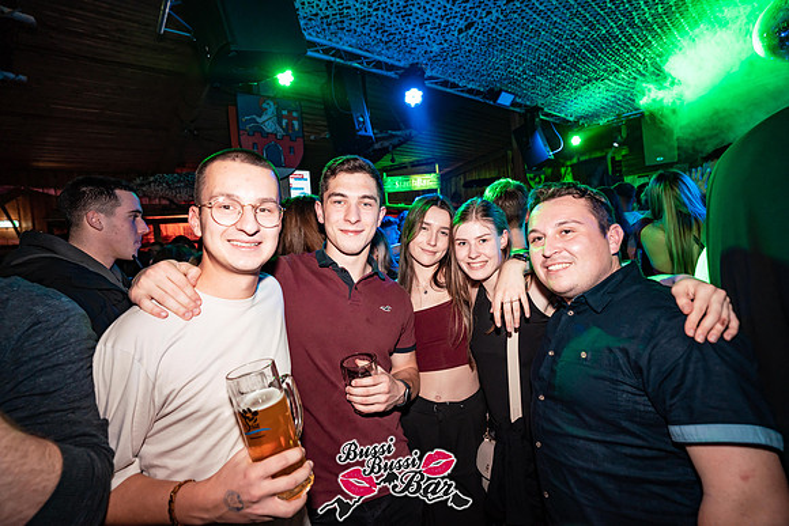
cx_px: 394
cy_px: 263
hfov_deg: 96.7
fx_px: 351
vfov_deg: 73.8
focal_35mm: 16
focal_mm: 16
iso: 1600
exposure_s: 1/60
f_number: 4
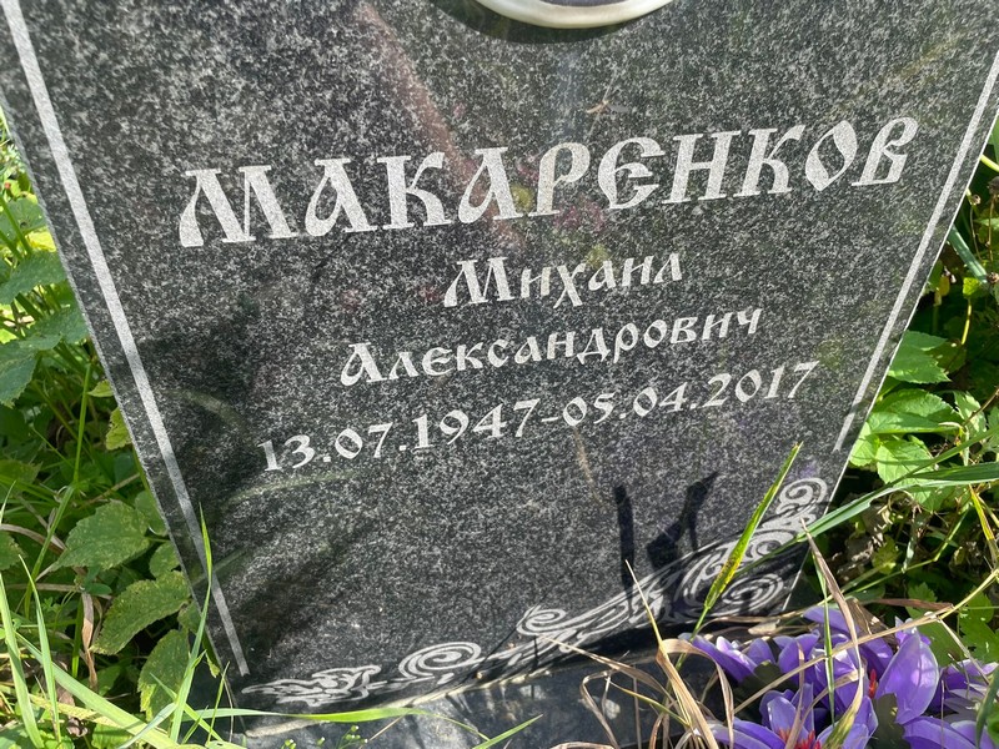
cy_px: 374
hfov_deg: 67.3
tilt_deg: -38.9
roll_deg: -1.4
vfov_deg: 53.1
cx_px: 500
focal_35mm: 26
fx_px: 750
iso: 32
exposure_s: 1/673
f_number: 1.6
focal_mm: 4.2
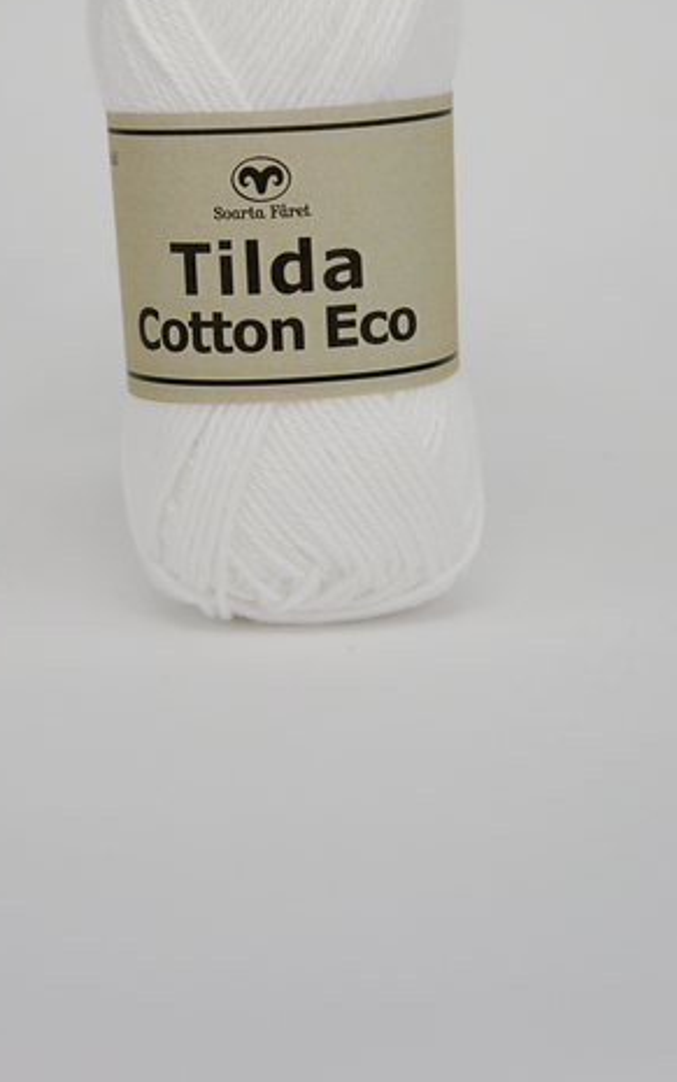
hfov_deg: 14.1
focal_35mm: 93
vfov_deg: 22.1
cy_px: 270
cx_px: 257
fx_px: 2743
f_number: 5.6
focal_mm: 40
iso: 200
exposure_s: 1/100
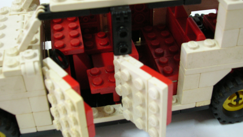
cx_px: 124
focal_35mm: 51
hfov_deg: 40.6
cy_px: 62
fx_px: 329
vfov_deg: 23.5
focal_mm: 7.7
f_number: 3.2
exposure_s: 1/2.7
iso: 100
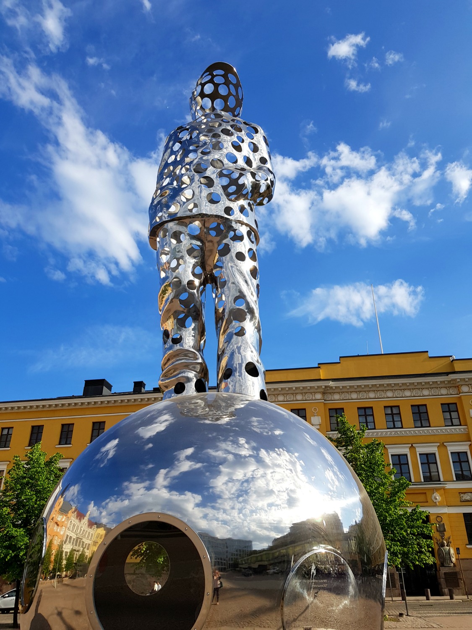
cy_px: 315
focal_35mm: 26
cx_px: 236
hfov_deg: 53.1
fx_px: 473
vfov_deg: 67.3
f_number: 1.7
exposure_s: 1/2512
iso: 40
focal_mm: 4.2
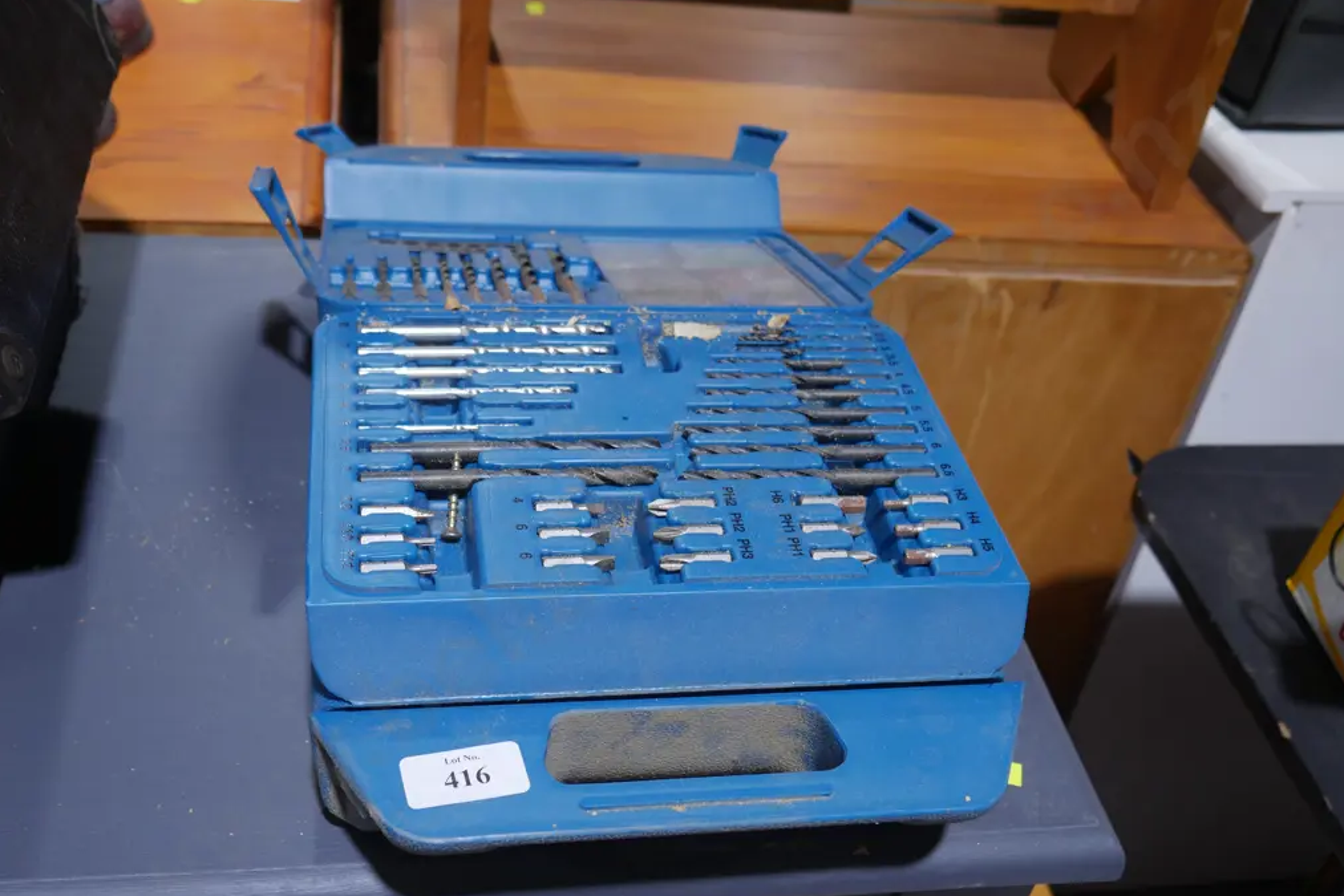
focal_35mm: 40
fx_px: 1493
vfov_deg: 33.4
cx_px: 675
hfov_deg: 48.5
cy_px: 506
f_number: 4.1
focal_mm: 19
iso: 320
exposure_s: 1/60
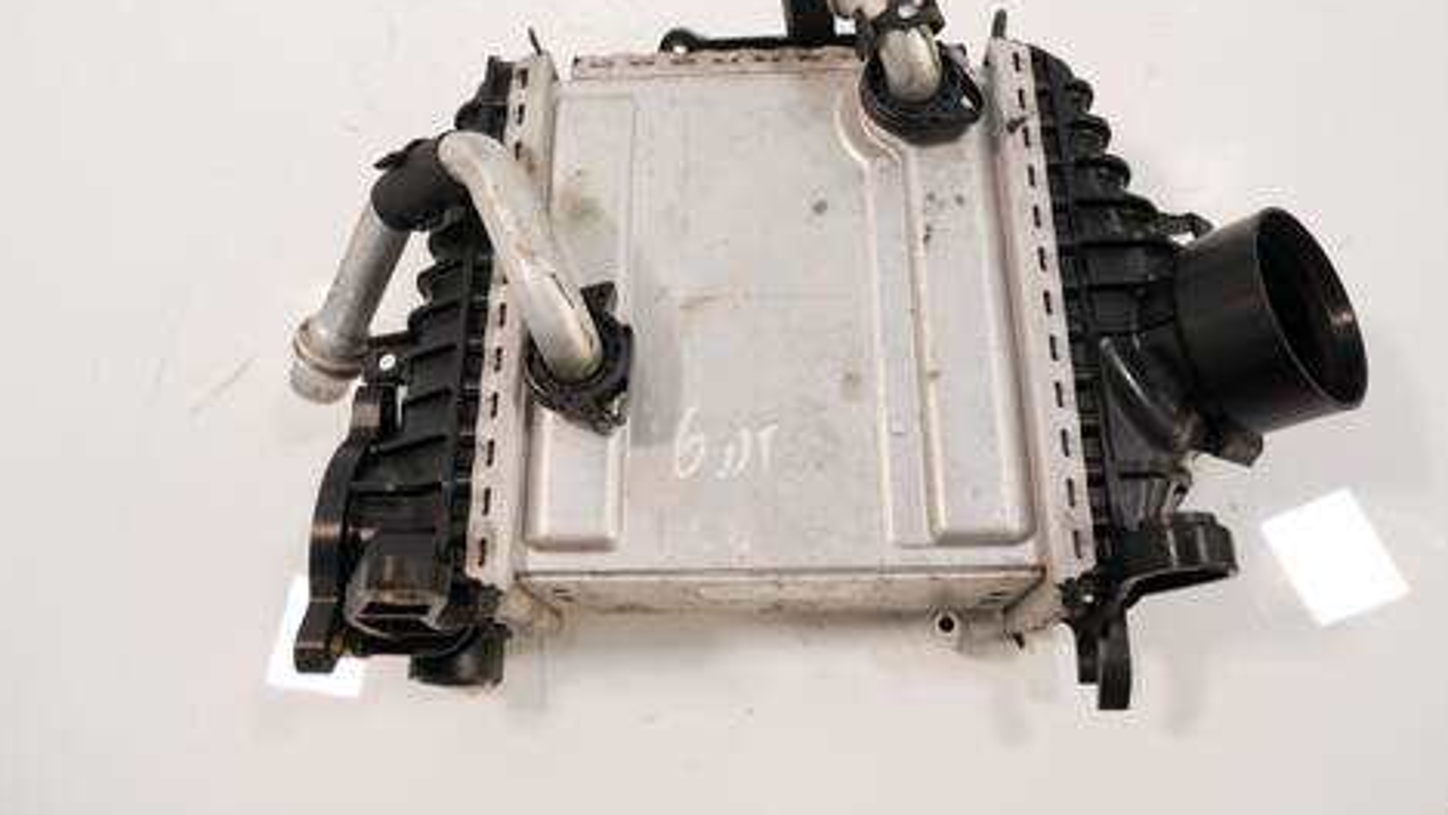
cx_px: 729
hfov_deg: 66.1
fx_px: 1114
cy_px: 321
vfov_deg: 40.0
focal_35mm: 29
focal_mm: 13
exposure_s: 1/60
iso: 500
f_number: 3.5
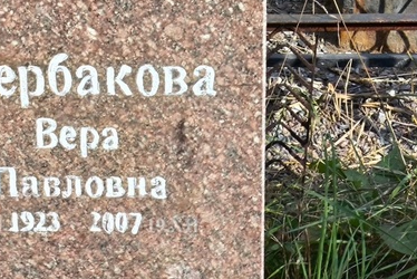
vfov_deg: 12.3
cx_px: 72
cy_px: 26
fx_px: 1287
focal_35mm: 111
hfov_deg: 18.2
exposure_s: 1/901
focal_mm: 4.71
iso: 50
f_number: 1.7
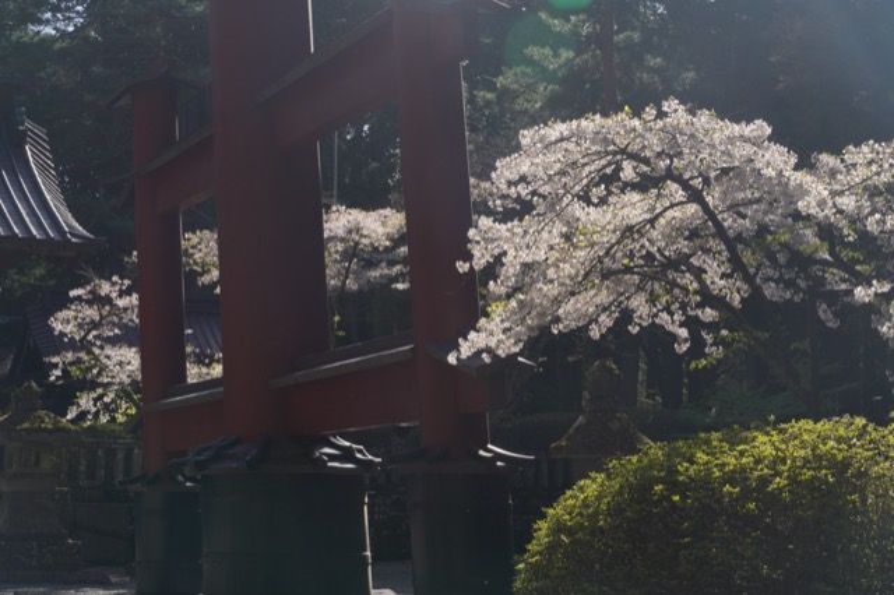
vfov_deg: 20.3
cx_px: 447
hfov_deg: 30.1
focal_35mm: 67
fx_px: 1663
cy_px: 298
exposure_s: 1/125
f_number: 13
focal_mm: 67
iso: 100
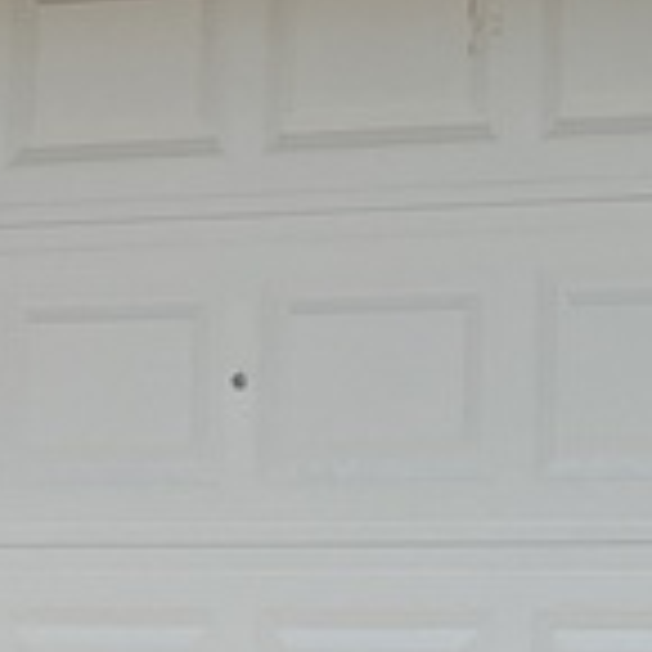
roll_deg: +0.9
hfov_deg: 7.1
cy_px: -27
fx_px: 4859
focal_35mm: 228
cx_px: 1772
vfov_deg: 7.6
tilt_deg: +5.0
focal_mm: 5.7
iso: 50
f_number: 1.5
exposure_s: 1/1531
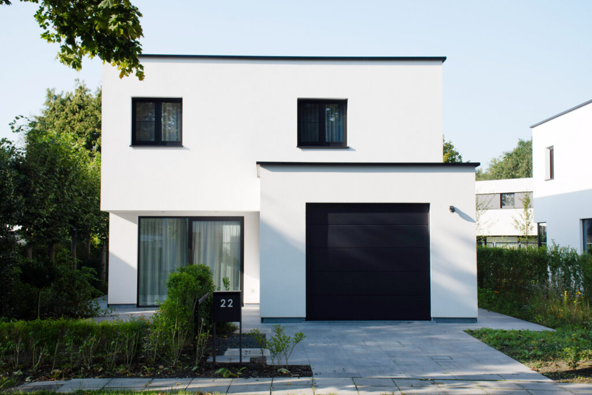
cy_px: 198
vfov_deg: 28.1
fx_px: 789
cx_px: 296
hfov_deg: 41.1
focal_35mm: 48
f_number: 8
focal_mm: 32
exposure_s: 1/250
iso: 100
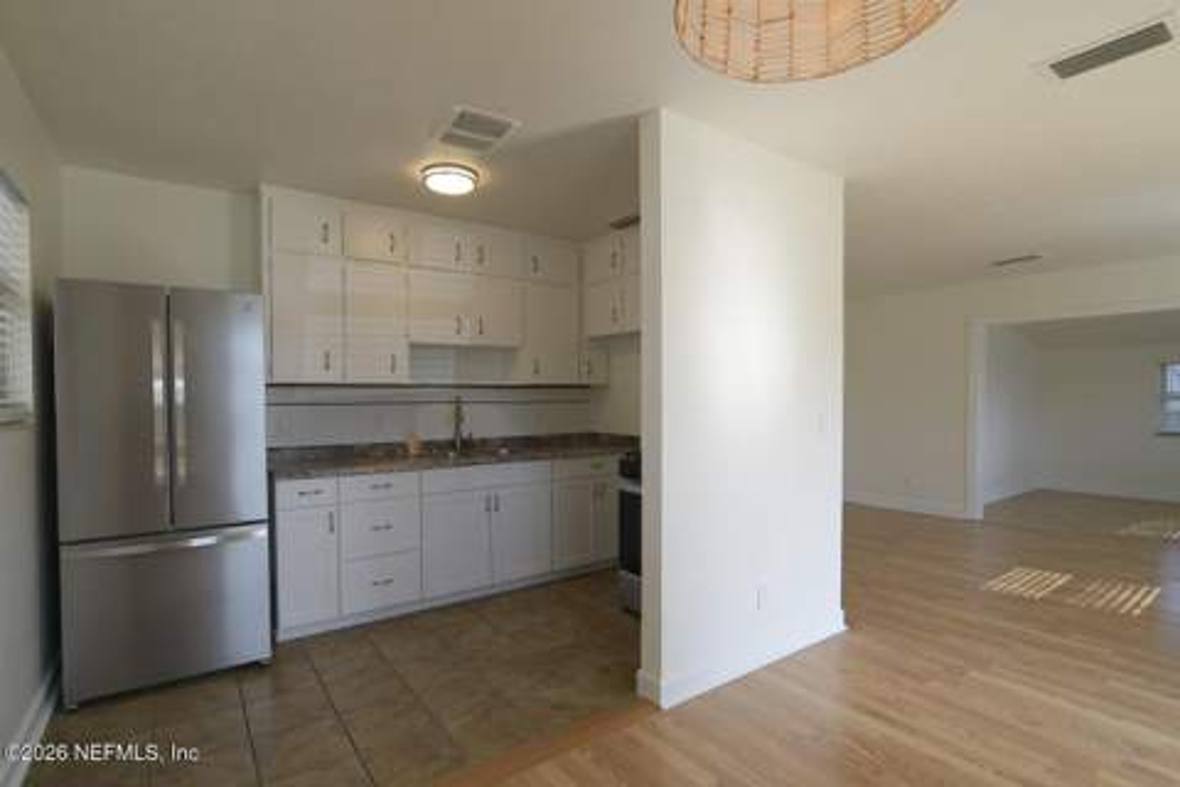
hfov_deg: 96.7
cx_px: 590
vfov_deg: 73.7
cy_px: 394
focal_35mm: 16
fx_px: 524
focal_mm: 11
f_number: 8
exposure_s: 1/60
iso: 500
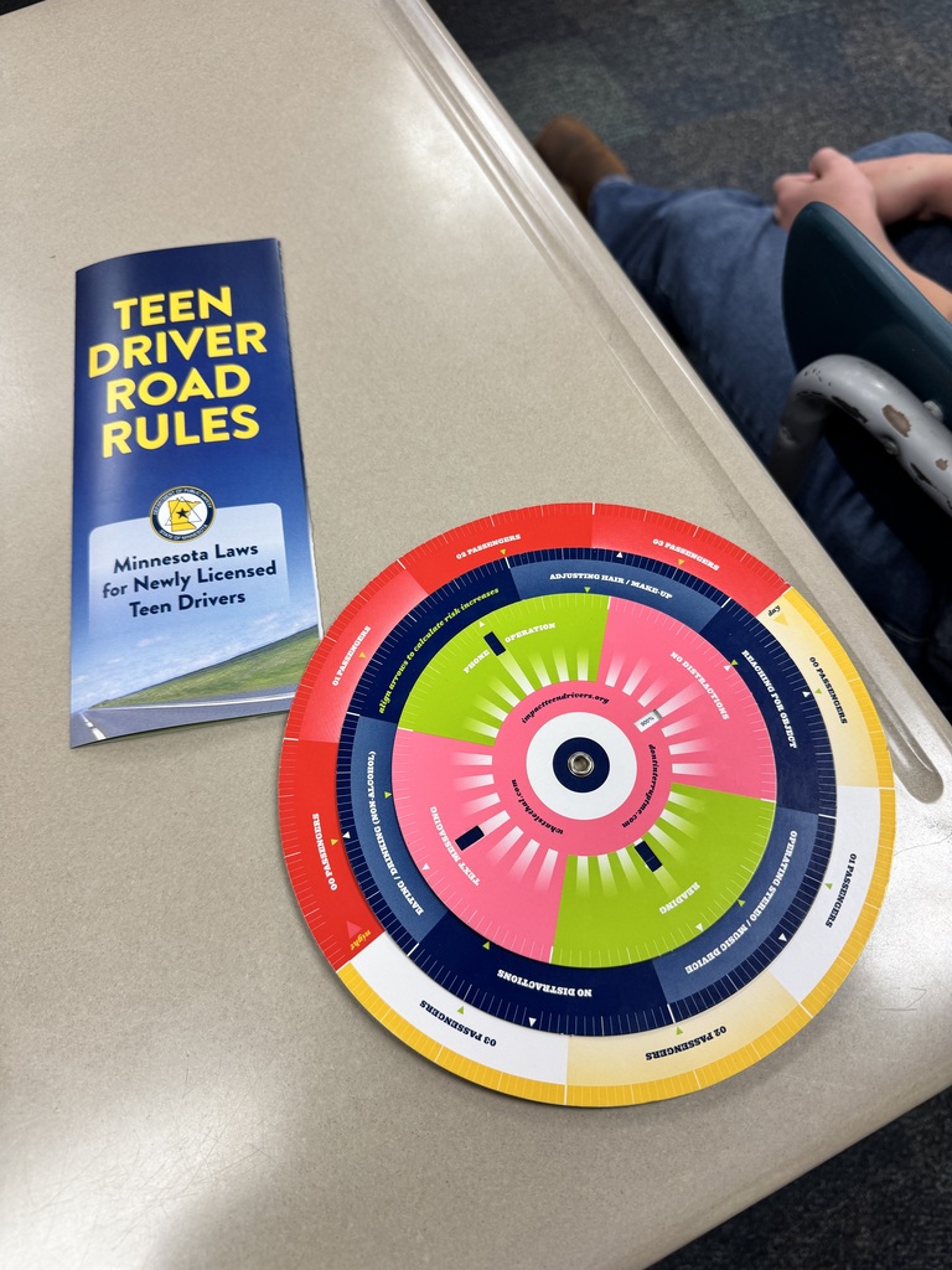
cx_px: 476
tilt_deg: -64.6
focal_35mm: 24
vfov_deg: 71.6
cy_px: 635
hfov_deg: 56.8
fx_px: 880
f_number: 1.78
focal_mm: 6.76
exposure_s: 1/120
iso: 100
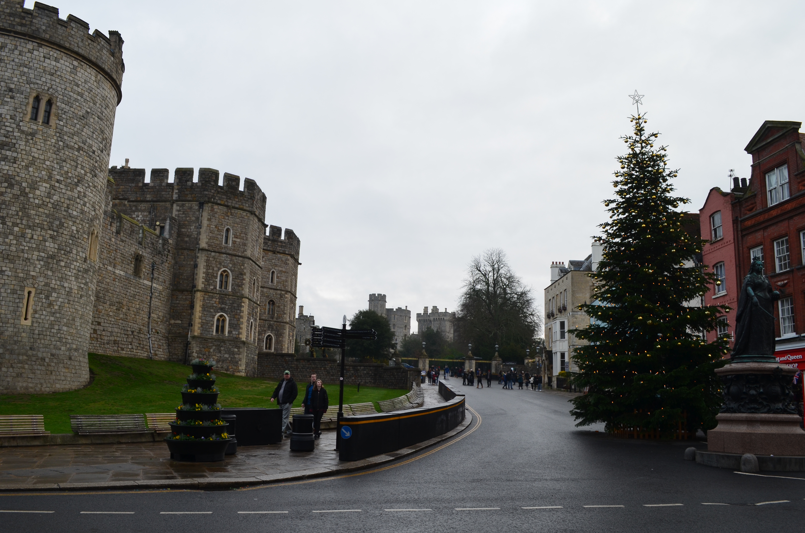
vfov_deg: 40.9
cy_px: 271
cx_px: 389
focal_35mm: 32
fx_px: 714
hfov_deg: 58.8
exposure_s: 1/60
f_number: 10
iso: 220
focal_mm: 20
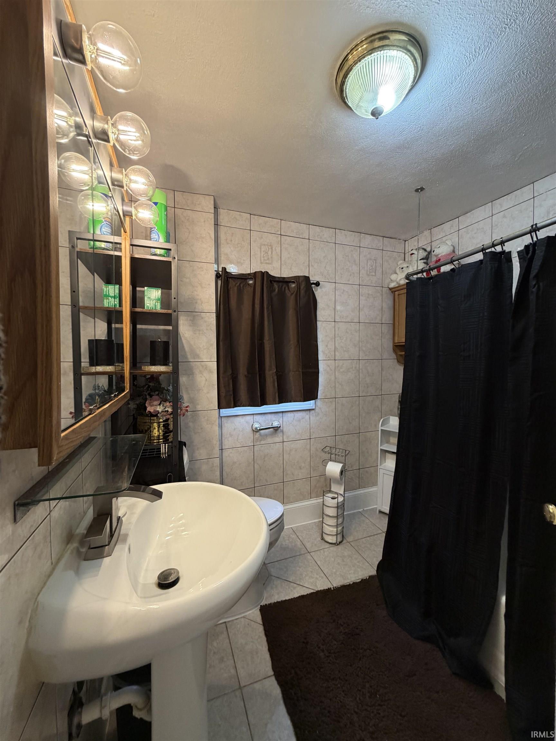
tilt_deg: -1.2
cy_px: 370
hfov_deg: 85.7
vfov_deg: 102.1
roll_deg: +0.5
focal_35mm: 14
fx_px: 300
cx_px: 278
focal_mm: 2.22
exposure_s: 1/120
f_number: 2.2
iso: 320
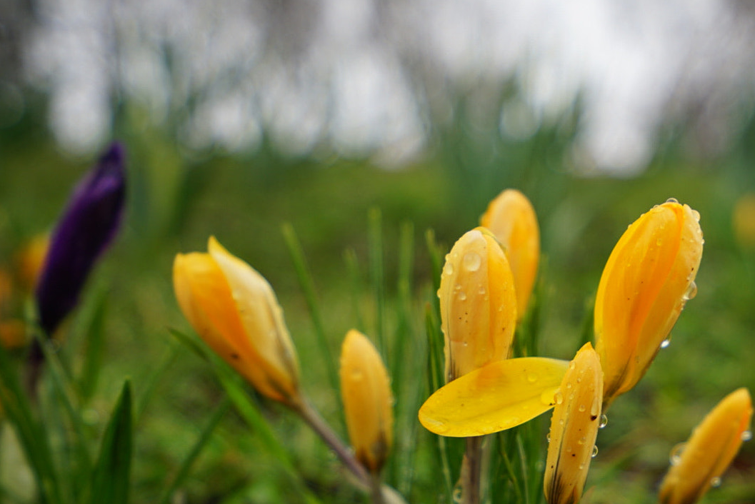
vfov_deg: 25.4
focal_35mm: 53
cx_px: 514
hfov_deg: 37.0
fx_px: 1112
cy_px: 329
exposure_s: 1/125
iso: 100
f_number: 4
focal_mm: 35
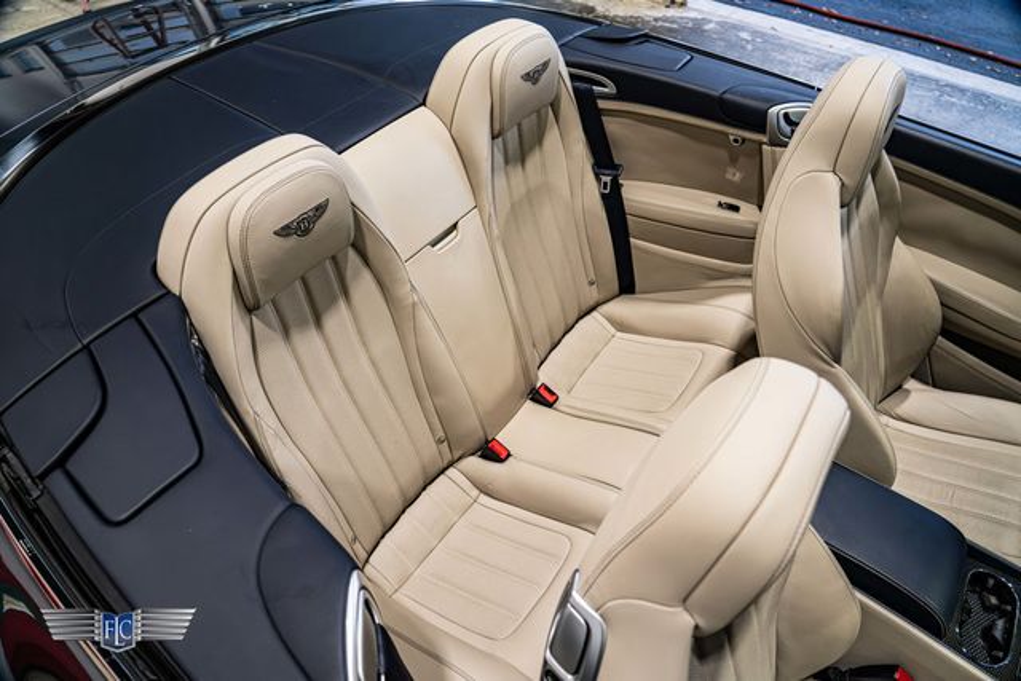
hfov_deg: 73.7
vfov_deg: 53.2
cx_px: 510
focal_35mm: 24
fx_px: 681
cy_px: 340
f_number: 4
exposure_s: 1/80
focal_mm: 24
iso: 1250
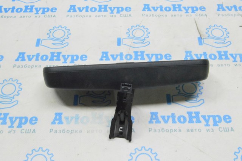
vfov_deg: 29.8
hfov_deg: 43.7
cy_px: 80
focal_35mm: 45
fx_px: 302
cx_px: 121
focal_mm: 30
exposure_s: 1/15
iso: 6400
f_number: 20
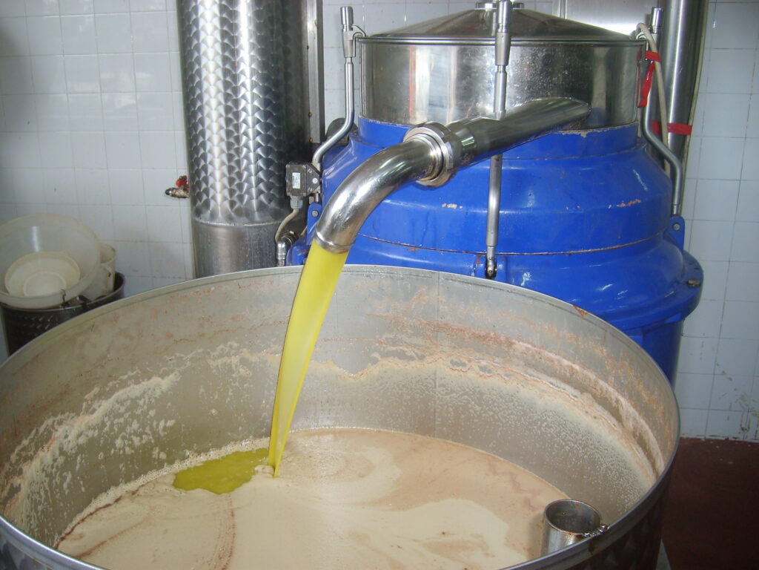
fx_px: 767
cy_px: 285
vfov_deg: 40.7
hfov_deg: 52.6
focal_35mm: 35
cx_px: 380
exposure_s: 1/45
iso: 100
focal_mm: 5.8
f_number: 2.8
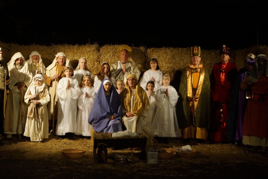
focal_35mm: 54
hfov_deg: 36.9
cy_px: 84
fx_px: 402
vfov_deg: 25.1
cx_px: 127
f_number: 4.5
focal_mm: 28
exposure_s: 1/160
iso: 3200
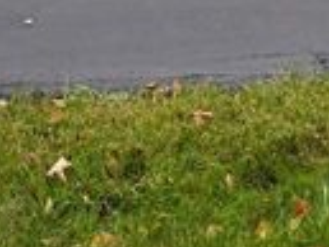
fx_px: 1731
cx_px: 214
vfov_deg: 6.9
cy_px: -621
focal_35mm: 182
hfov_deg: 10.8
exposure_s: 1/1819
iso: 80
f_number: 1.7
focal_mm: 6.3
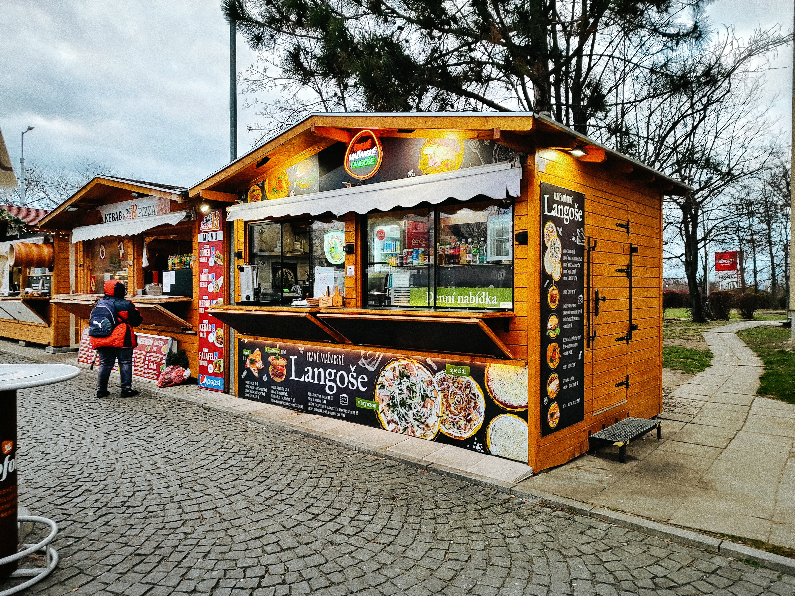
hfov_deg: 71.6
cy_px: 298
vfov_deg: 56.8
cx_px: 398
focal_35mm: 24
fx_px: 551
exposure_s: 1/100
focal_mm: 5.89
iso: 94
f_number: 1.89
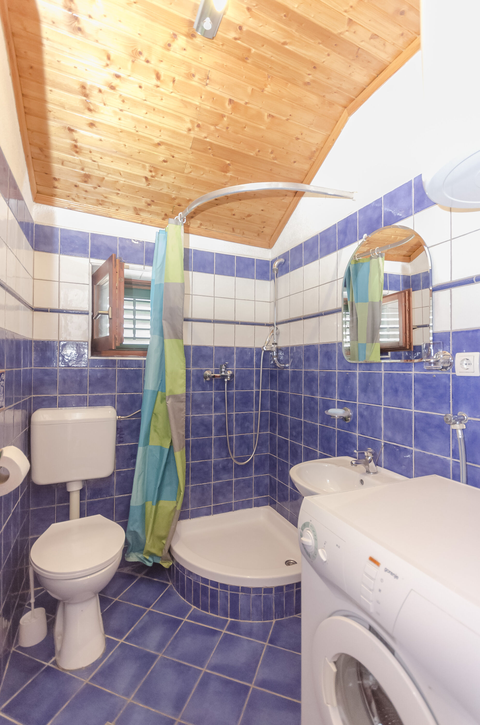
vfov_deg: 95.1
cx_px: 240
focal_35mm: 16
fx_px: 331
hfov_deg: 71.8
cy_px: 362
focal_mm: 11
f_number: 4.2
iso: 3200
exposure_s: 1/60
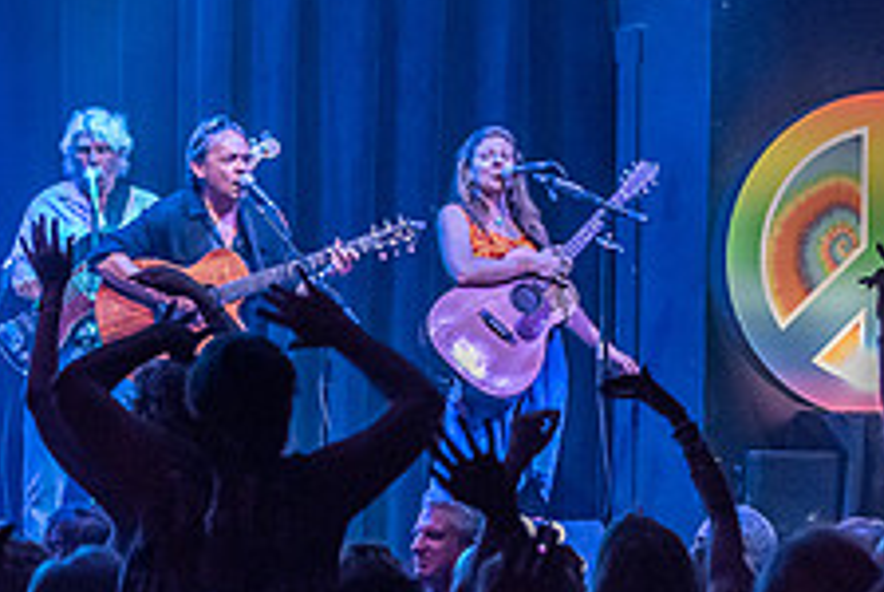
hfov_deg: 11.3
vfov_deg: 7.6
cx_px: 36
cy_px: 543
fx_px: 4450
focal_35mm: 181
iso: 2500
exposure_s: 1/160
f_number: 3.2
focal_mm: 70
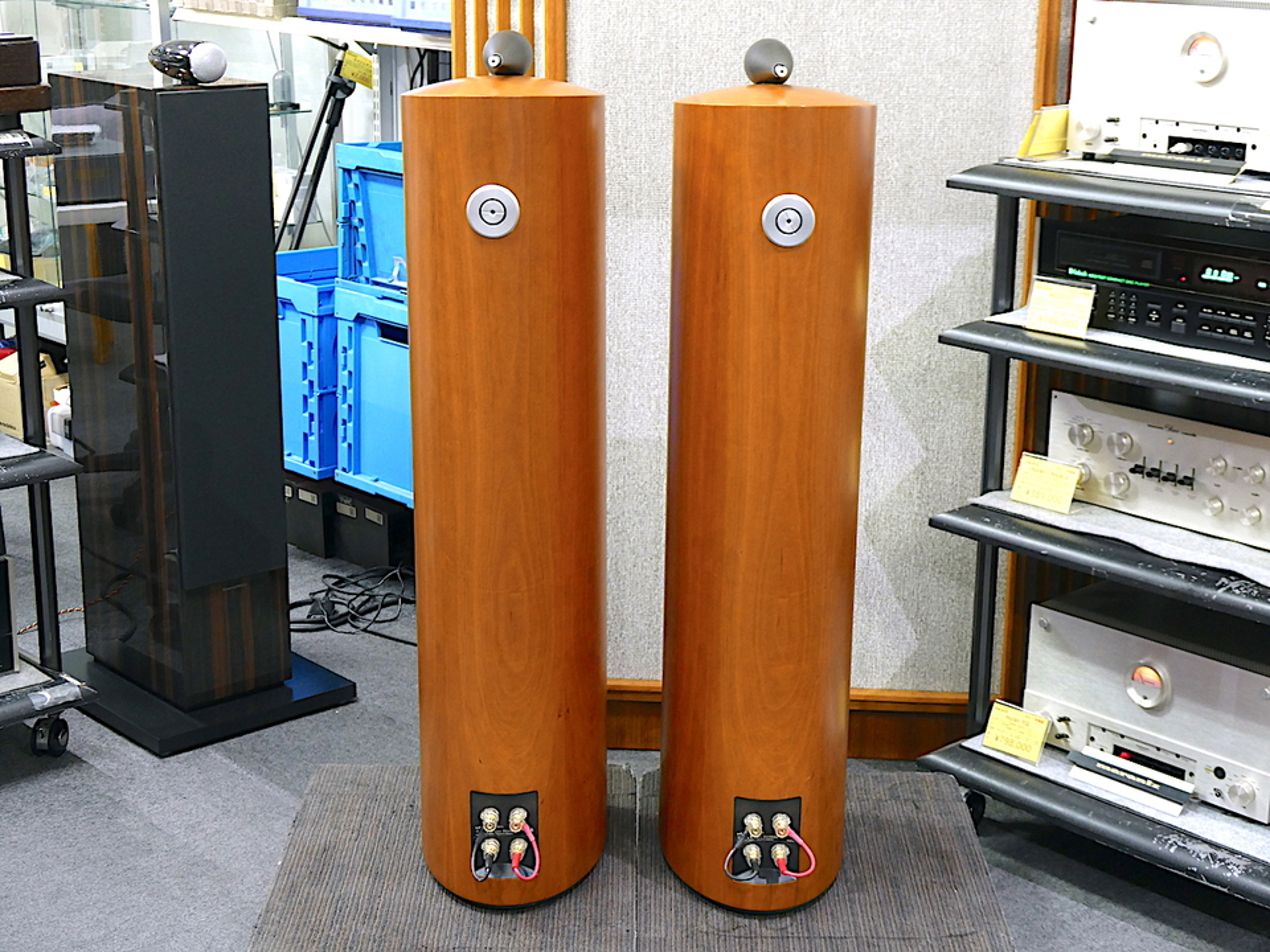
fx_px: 1981
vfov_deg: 27.0
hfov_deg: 35.5
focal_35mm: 54
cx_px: 635
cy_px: 476
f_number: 4.1
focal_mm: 9.6
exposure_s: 1/3.2
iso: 200
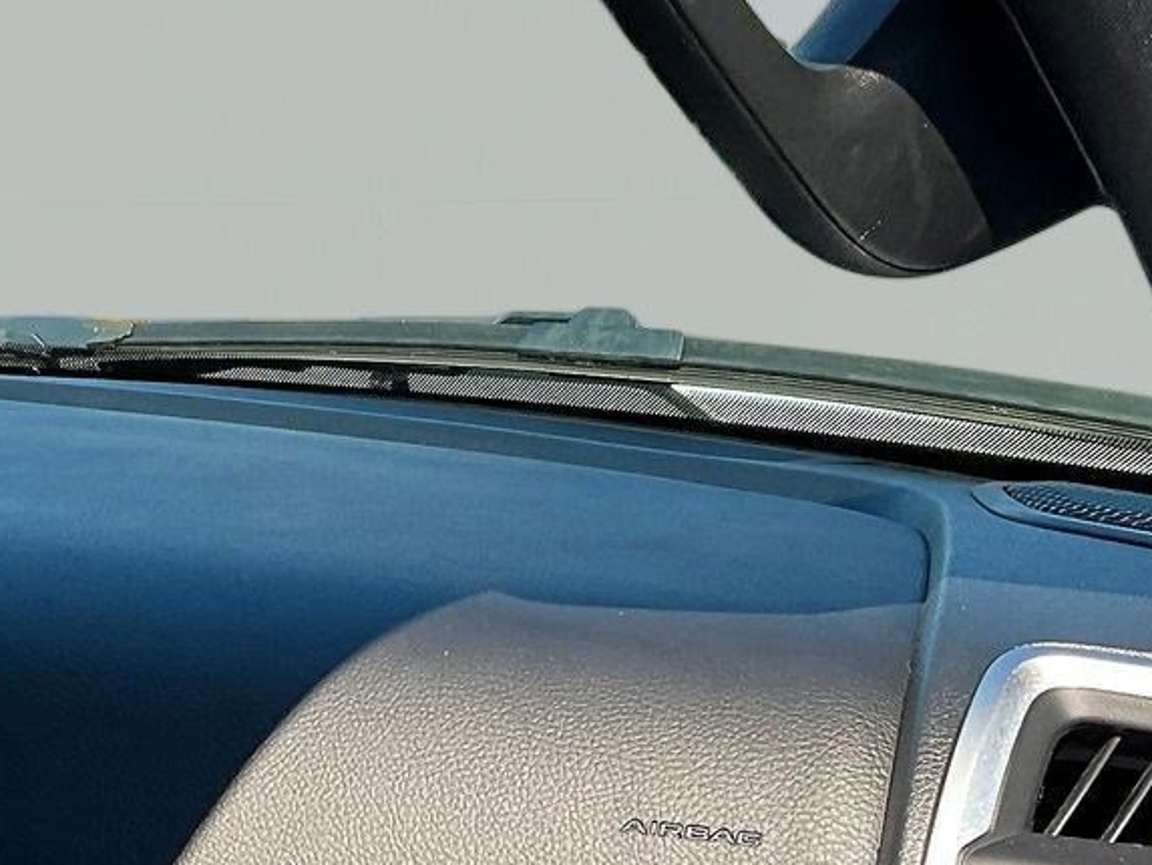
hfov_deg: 23.8
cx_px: 265
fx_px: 2696
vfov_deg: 17.6
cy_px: 931
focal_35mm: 81
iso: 25
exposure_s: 1/309
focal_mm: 3
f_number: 1.8
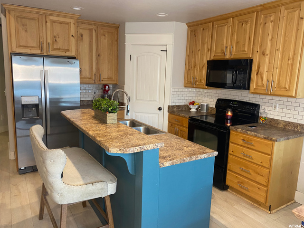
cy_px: 114
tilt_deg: -9.9
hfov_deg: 67.3
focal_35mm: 26
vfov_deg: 53.1
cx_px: 152
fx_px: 228
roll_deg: -1.8
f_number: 1.8
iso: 125
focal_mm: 4.25
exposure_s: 1/60
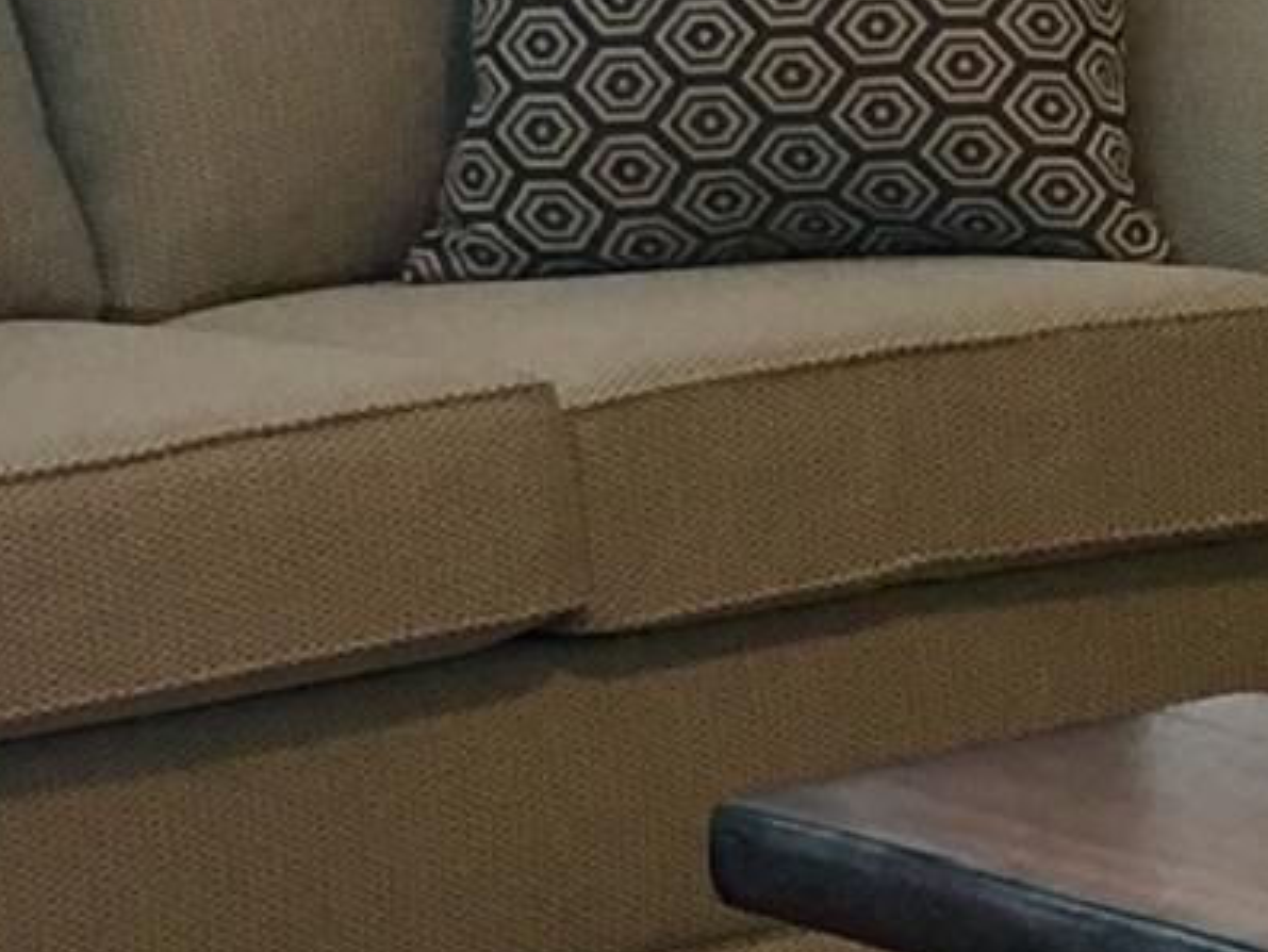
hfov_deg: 8.8
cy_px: 169
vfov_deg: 6.8
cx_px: 2063
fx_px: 8024
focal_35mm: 219
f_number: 2.2
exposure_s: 1/15
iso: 32
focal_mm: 4.15
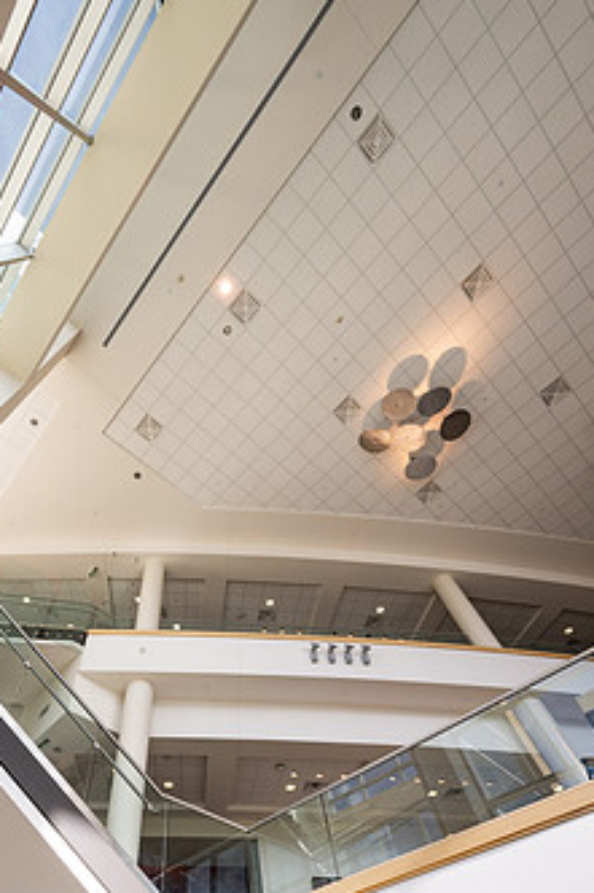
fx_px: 471
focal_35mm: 19
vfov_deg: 84.6
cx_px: 196
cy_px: 578
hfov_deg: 62.8
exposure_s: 1/200
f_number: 9
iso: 200
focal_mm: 14
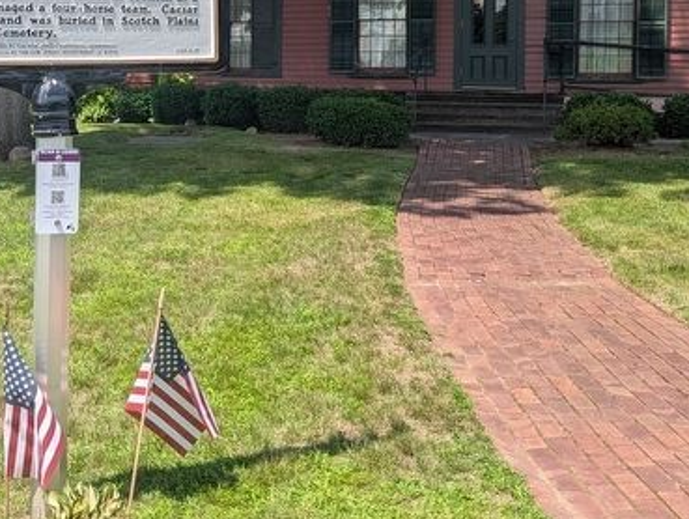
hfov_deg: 36.5
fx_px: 1037
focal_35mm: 52
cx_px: 244
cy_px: 103
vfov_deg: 27.5
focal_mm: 6.81
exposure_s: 1/1230
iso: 42
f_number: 1.85
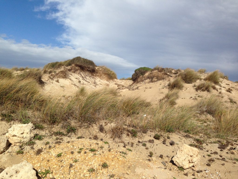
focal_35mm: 33
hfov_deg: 55.4
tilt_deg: +2.1
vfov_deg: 42.9
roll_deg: -4.7
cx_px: 119
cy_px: 90
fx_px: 227
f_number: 2.4
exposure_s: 1/3195
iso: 50
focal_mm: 4.12
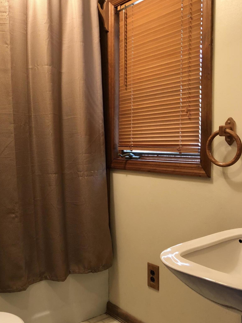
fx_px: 336
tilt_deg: -3.4
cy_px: 166
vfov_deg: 51.3
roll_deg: +0.3
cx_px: 91
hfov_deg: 39.4
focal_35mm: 36
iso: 80
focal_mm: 4
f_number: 1.8
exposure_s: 1/15
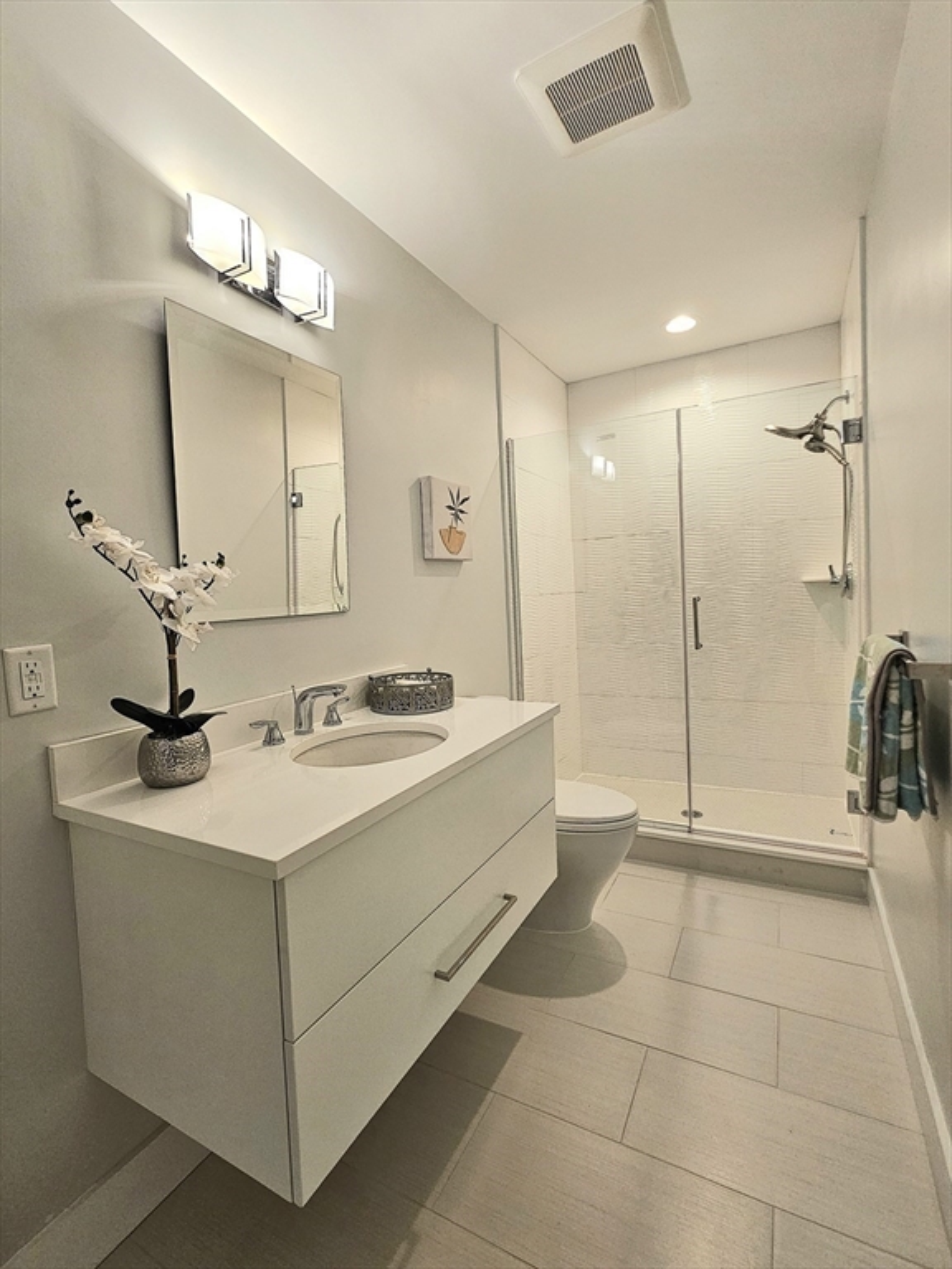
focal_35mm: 13
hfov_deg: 89.9
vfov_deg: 106.2
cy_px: 634
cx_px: 476
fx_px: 477
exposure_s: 1/60.2
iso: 125
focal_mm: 2.2
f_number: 2.2
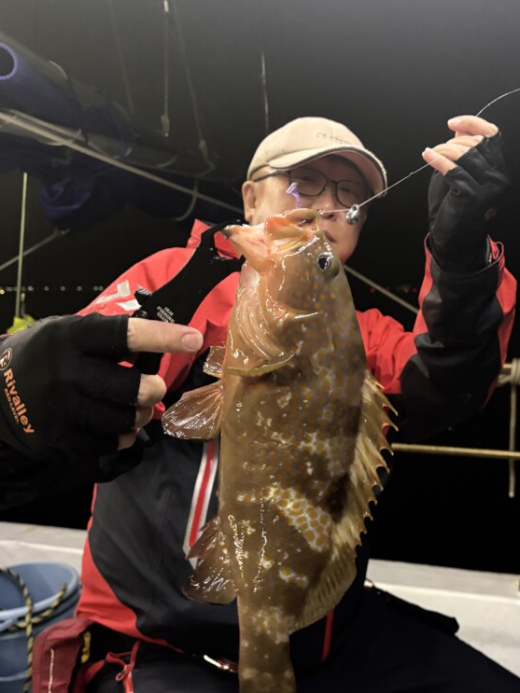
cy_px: 367
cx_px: 339
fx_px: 701
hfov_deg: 40.3
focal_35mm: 35
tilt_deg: -4.2
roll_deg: -0.1
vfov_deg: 52.6
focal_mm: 5.96
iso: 640
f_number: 1.6
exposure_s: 1/30
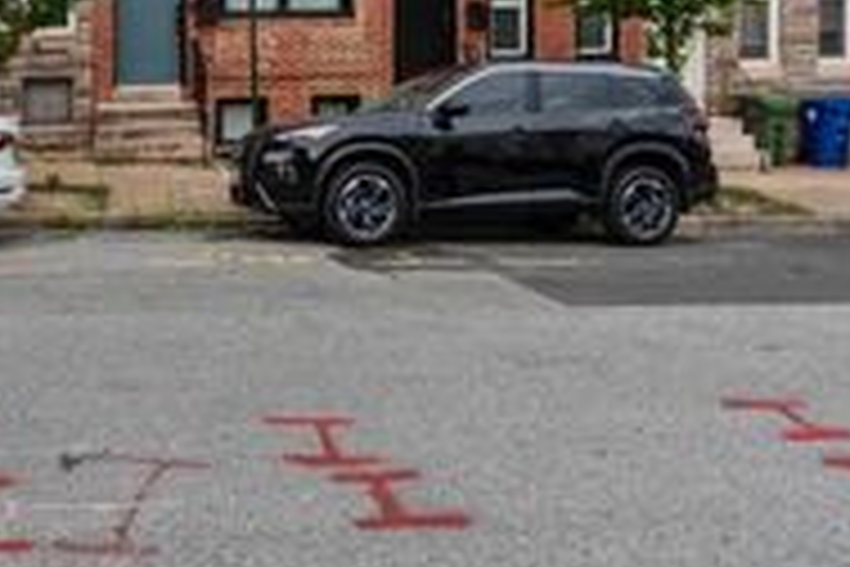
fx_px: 1062
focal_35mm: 45
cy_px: -88
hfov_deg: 42.4
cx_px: 220
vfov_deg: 26.9
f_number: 7.1
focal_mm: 17
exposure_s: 1/400
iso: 125
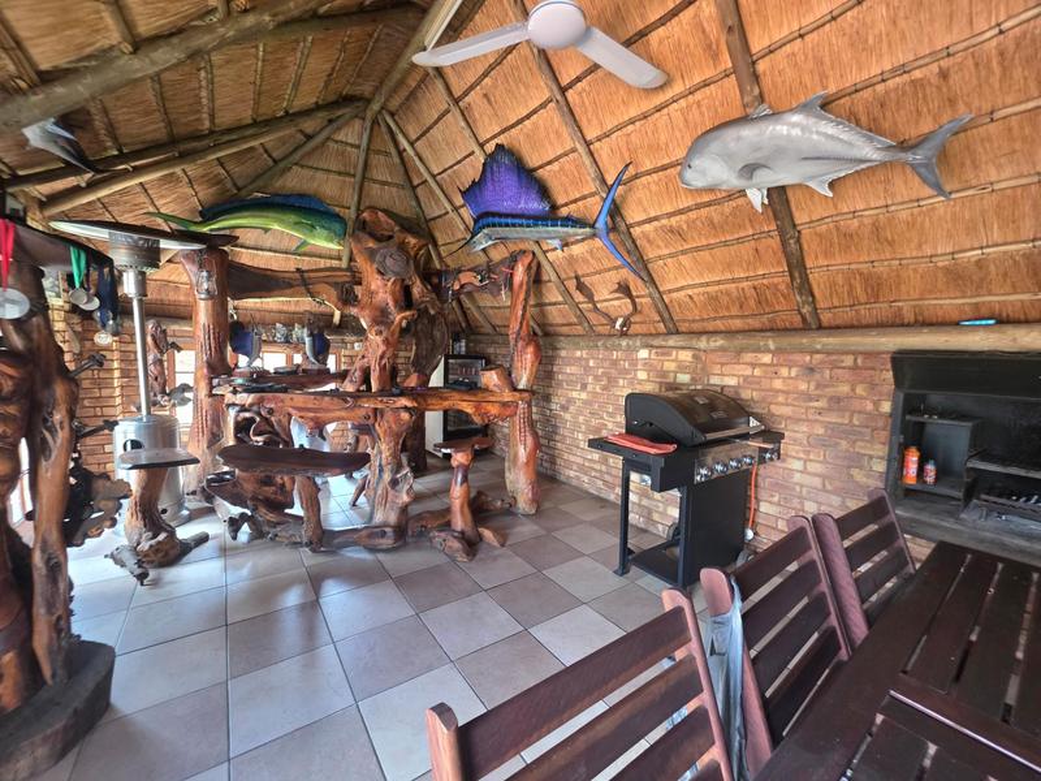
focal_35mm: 13
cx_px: 520
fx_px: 391
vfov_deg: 89.9
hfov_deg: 106.2
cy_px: 390
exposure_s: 1/50.3
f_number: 1.9
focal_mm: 2.2
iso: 250
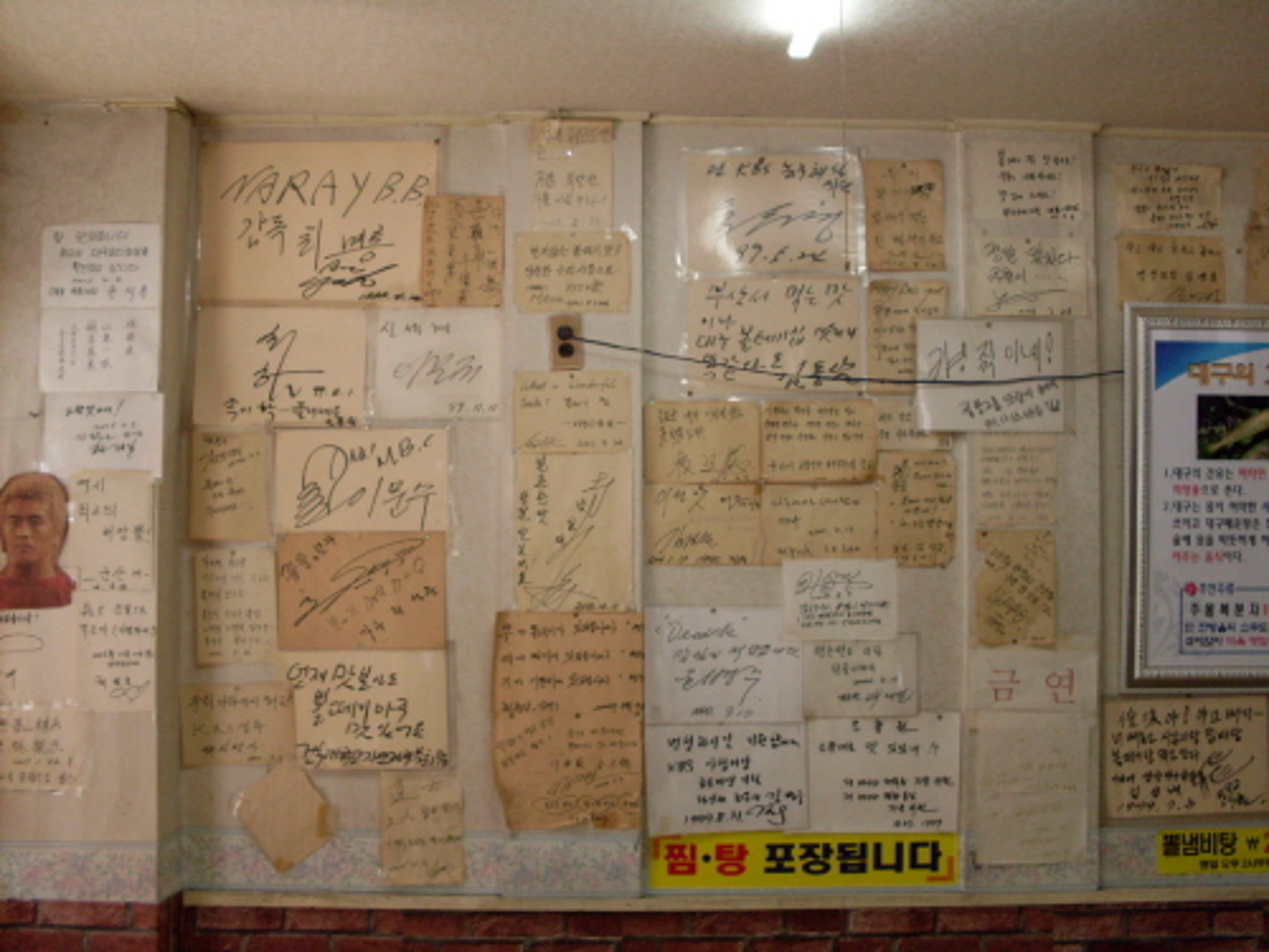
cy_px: 476
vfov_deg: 37.7
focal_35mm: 38
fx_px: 1393
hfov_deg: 49.0
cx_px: 634
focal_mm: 6.3
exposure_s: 1/90
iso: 100
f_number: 2.8
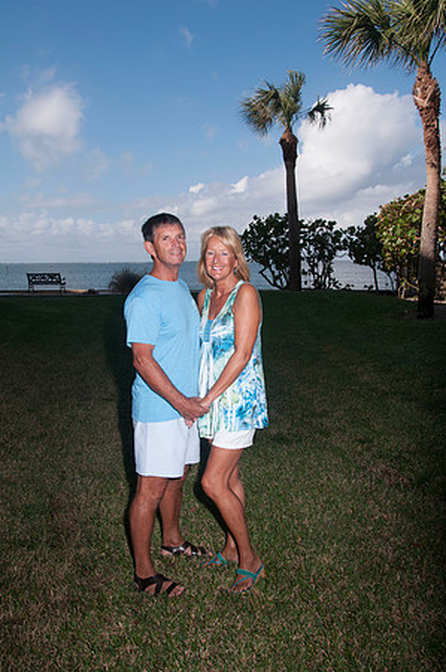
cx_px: 223
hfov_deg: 39.9
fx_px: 615
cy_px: 336
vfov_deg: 57.3
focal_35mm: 33
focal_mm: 22
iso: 100
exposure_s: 1/250
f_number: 10
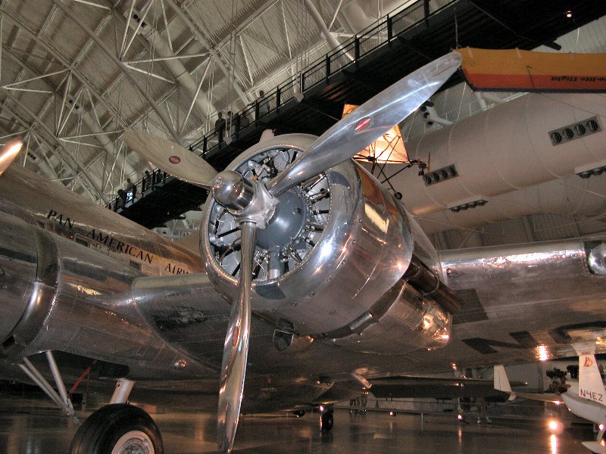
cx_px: 303
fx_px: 613
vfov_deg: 40.7
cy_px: 227
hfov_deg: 52.6
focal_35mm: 35
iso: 200
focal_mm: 8.9
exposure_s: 1/60
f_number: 2.8
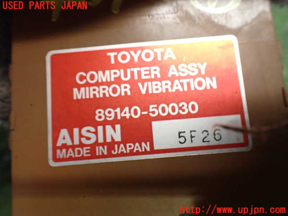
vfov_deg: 46.8
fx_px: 250
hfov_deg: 60.0
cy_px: 108
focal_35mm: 30
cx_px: 144
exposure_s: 1/125
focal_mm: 5.4
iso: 800
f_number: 2.3
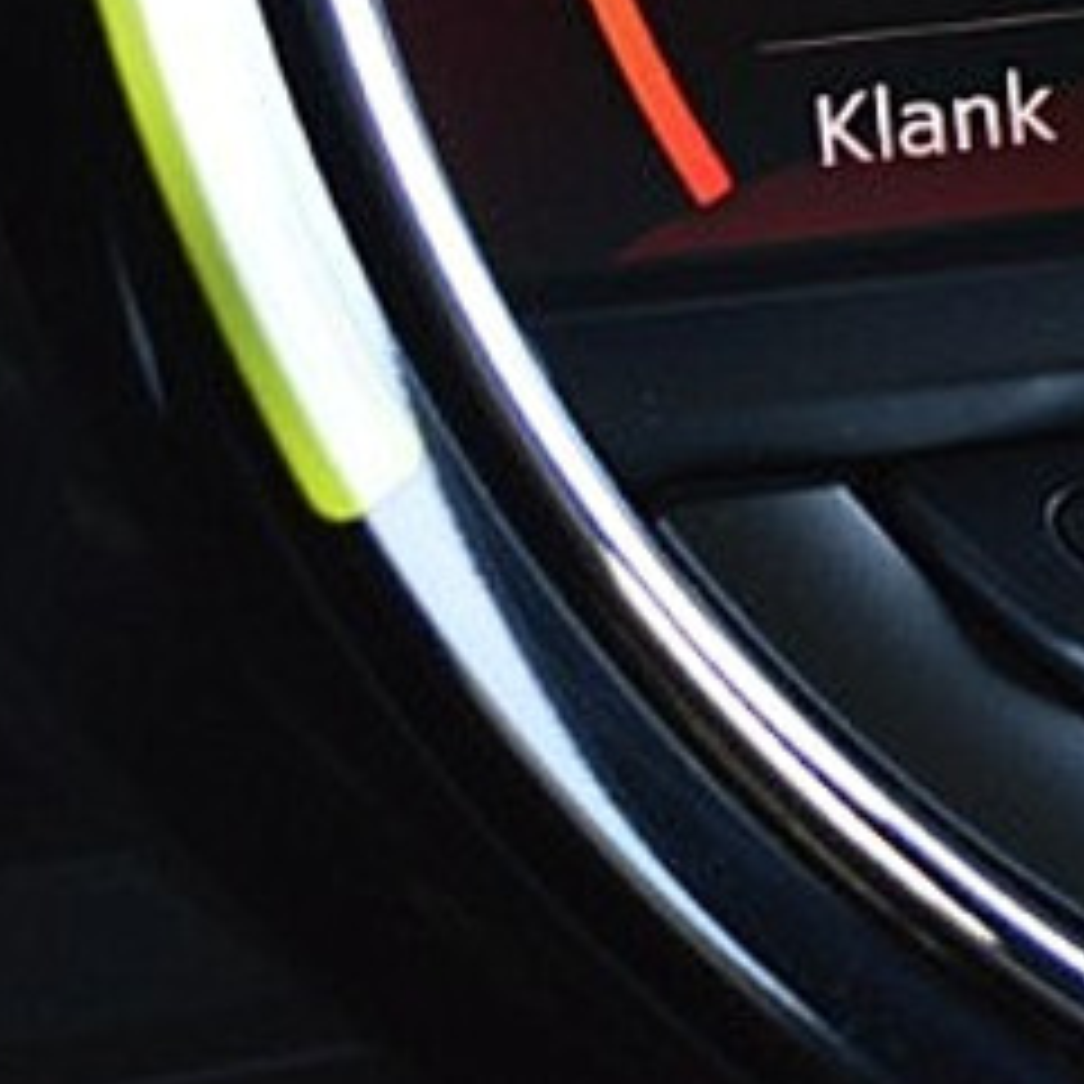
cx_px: 1646
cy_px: -504
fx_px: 5775
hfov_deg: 10.4
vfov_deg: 10.4
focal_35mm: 163
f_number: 4
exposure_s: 1/60
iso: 800
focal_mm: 22
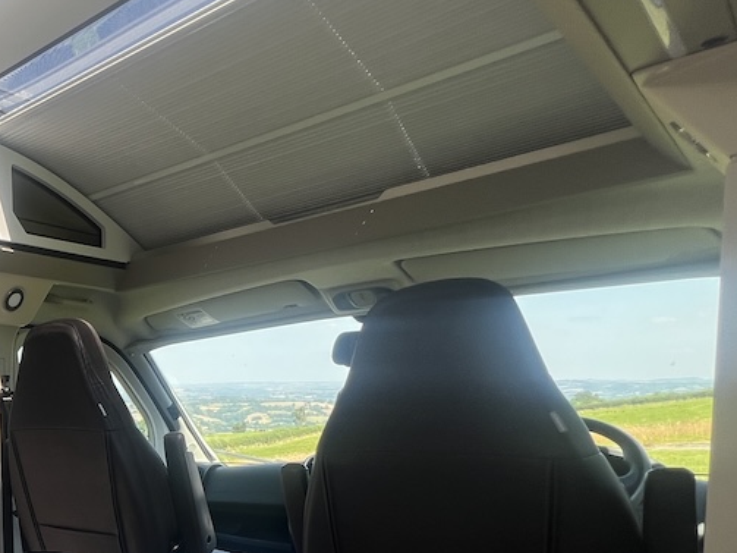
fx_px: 660
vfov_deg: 42.2
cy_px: 484
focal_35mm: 31
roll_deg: +1.1
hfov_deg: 45.9
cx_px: -45
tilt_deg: -7.9
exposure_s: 1/202
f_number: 1.8
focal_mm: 1.57
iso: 32
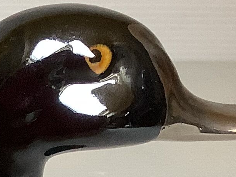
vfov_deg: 8.7
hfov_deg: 11.0
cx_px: -221
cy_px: 292
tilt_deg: -25.0
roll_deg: -0.1
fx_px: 1125
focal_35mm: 165
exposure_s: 1/50
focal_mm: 3.3
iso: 125
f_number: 2.4
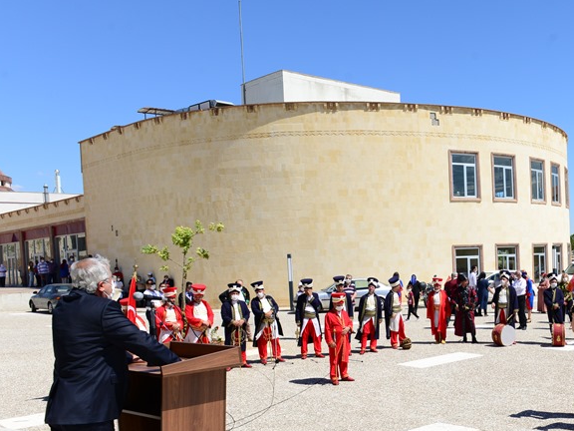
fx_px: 680
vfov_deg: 34.8
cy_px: 287
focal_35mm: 41
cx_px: 490
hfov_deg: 42.8
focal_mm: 24
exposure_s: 1/640
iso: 250
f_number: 8
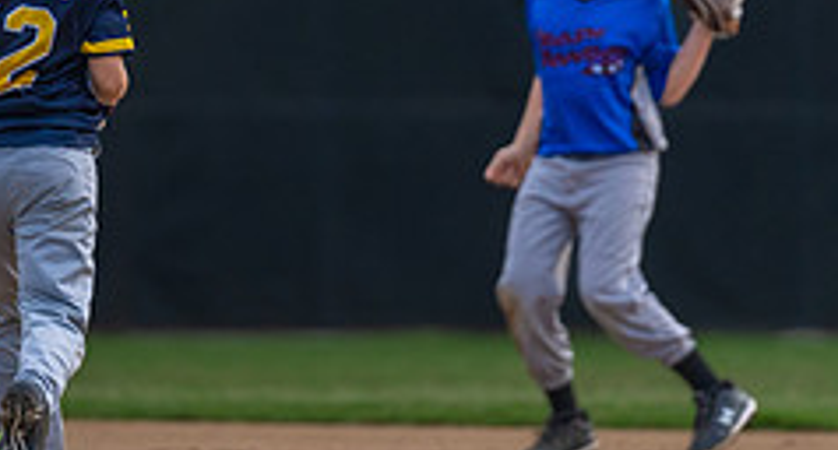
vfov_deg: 1.8
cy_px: 95
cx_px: 84
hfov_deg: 3.4
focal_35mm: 638
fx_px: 14030
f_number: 2.8
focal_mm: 200
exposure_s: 1/1000
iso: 1000
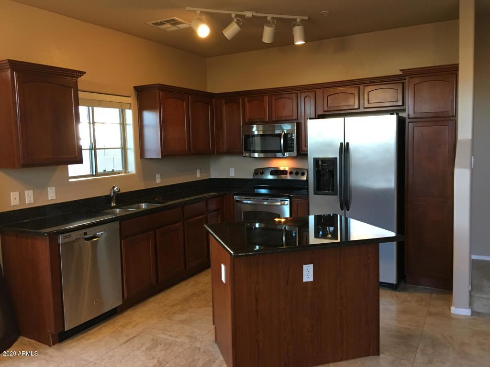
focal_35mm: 29
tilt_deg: -4.6
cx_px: 245
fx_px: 411
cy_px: 184
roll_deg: +1.1
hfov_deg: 61.7
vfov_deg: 48.2
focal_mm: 4.15
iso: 64
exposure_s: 1/15
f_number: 2.2
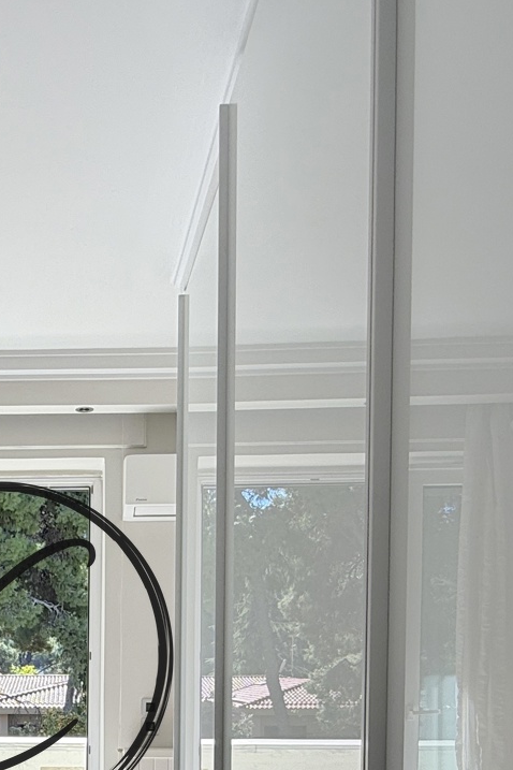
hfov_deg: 31.9
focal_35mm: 39
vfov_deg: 45.0
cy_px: 693
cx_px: 18
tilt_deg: -2.3
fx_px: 834
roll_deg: -0.6
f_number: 2.2
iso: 64
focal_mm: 2.22
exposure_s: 1/419
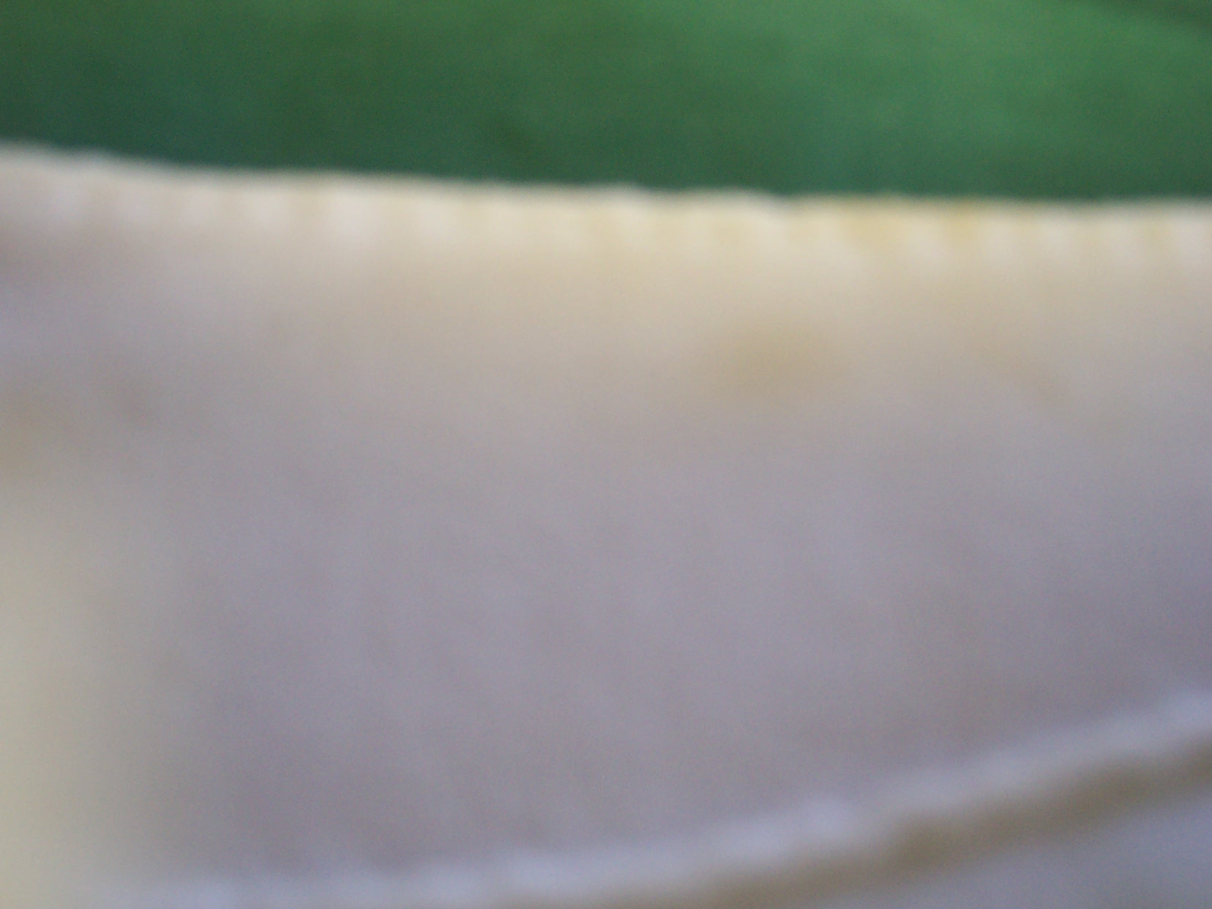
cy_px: 454
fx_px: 1295
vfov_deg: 38.7
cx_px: 606
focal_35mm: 37
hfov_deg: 50.1
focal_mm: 5.6
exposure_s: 1/30
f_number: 2.8
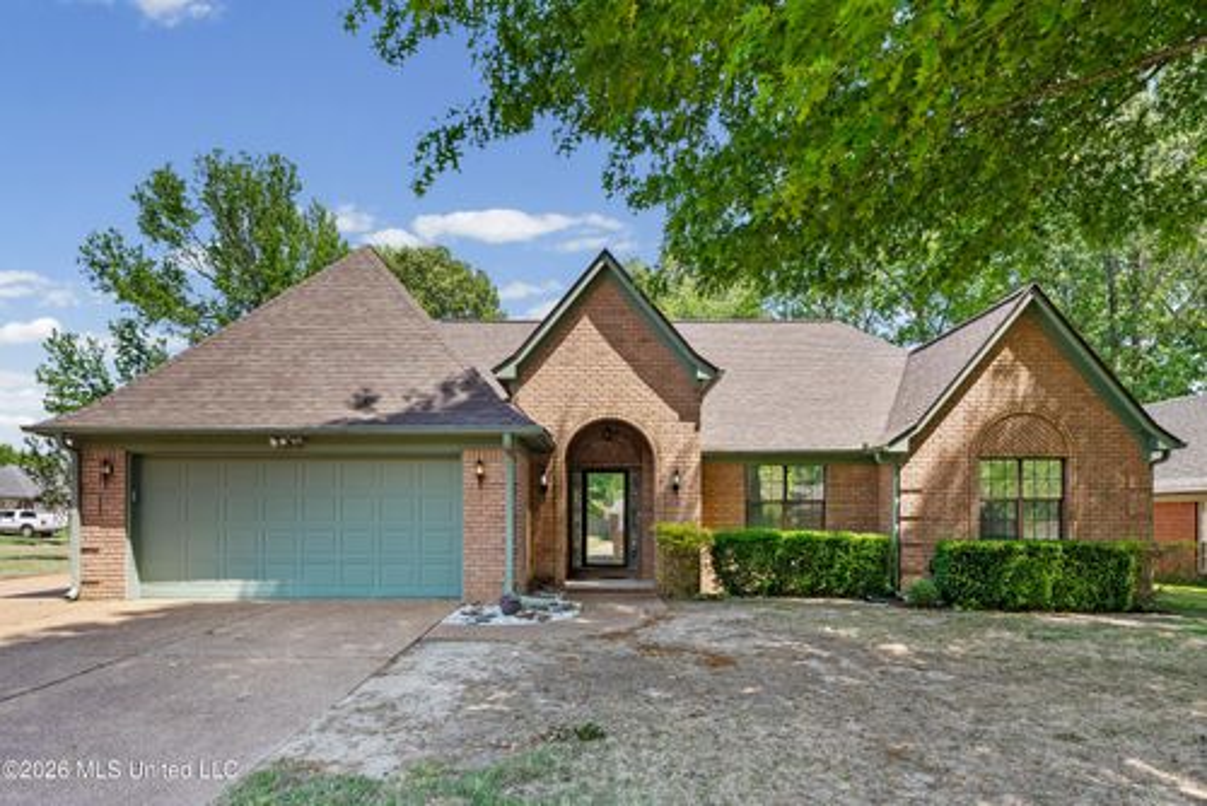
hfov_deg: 83.9
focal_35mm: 20
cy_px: 403
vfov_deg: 62.0
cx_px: 604
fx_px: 671
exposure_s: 1/200
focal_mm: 20
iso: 800
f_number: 9
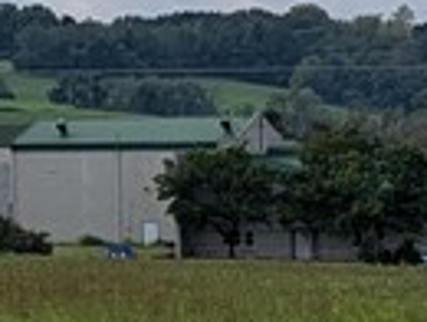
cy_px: 108
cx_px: -1026
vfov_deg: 7.9
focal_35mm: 188
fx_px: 2323
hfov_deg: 8.2
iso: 20
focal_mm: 6.9
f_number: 1.68
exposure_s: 1/1880
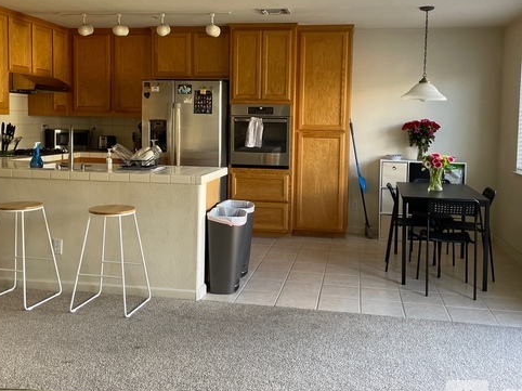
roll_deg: -1.0
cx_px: 259
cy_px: 153
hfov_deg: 51.4
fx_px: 543
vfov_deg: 39.4
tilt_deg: -4.0
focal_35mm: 36
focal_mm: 4.2
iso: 125
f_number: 1.6
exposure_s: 1/104
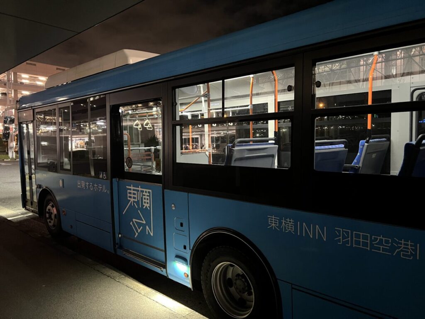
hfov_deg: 67.3
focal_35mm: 26
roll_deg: -0.4
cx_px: 212
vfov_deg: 53.1
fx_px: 319
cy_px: 160
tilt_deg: -2.3
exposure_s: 1/17
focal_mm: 5.7
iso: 1000
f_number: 1.5
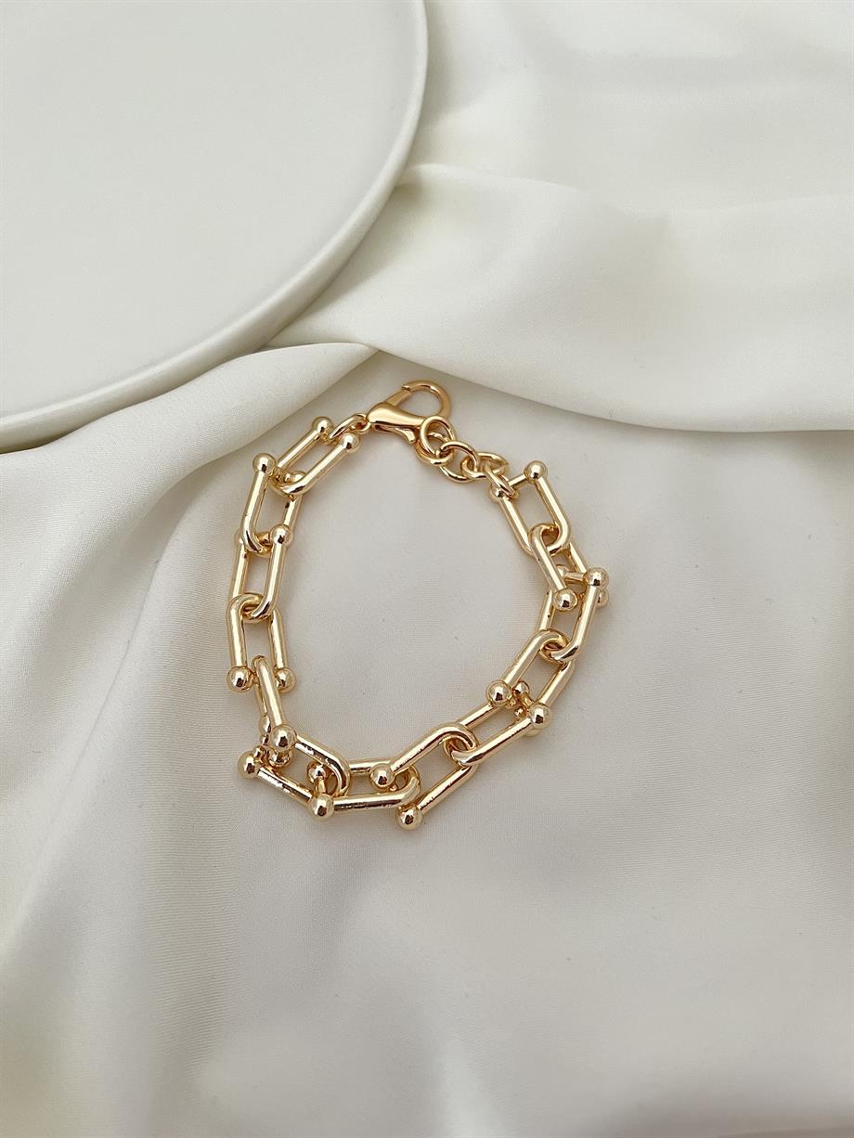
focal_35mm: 26
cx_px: 427
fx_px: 855
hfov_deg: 53.1
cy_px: 569
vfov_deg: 67.3
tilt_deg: -67.4
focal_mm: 5.7
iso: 250
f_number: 1.5
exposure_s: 1/60
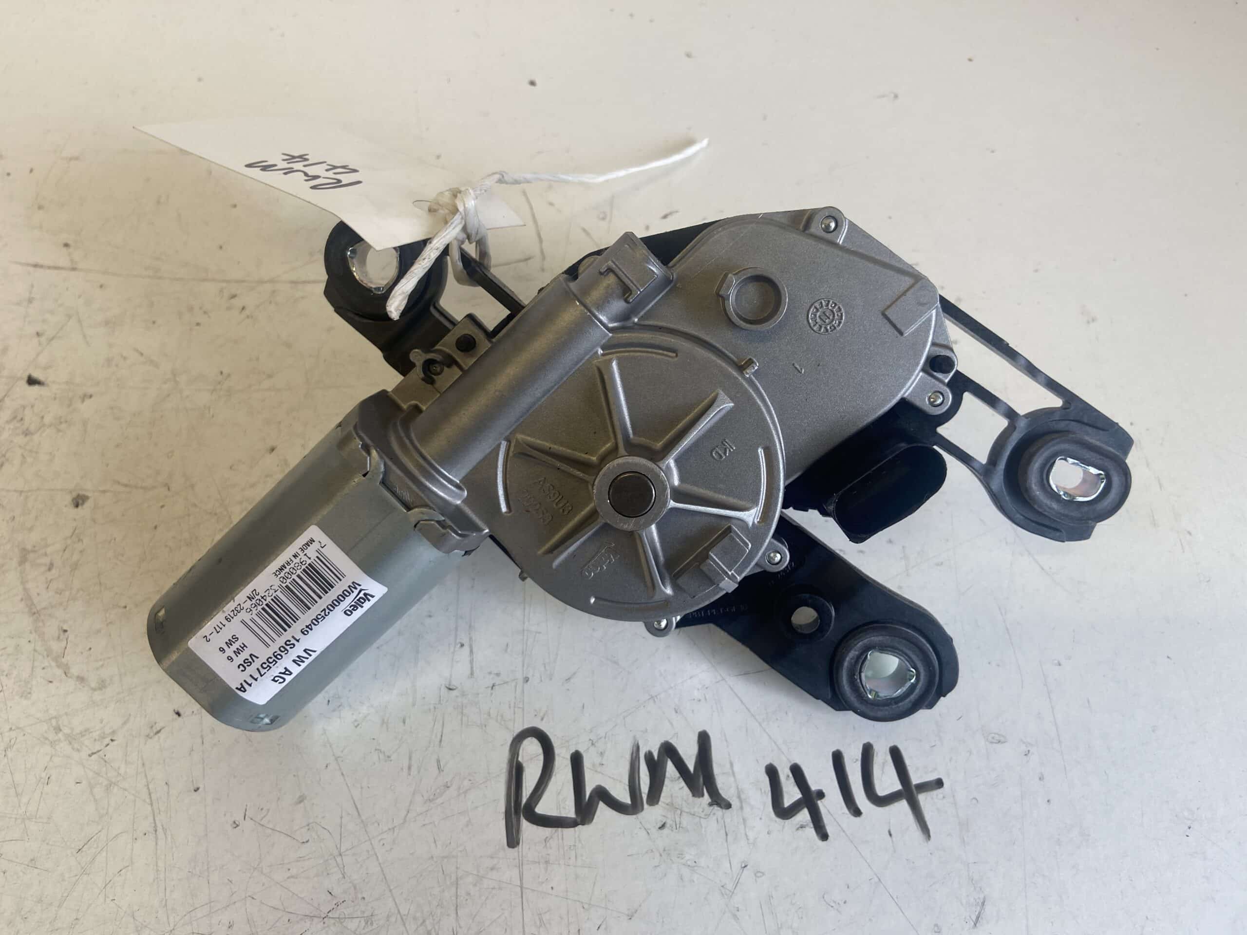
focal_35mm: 26
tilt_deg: -61.3
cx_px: 624
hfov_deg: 67.3
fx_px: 937
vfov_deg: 53.1
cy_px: 468
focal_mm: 4.25
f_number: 1.8
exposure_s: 1/100
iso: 80
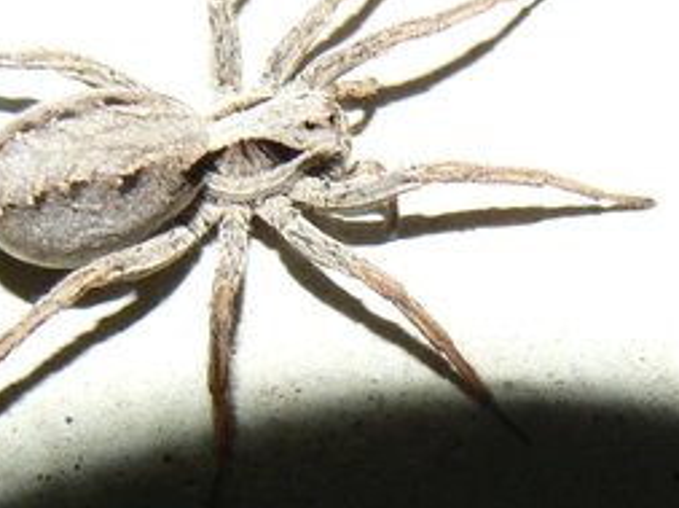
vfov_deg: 10.0
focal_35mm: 147
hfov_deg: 13.4
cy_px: 468
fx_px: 2879
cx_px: 494
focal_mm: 9.7
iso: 100
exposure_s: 1/60
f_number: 4
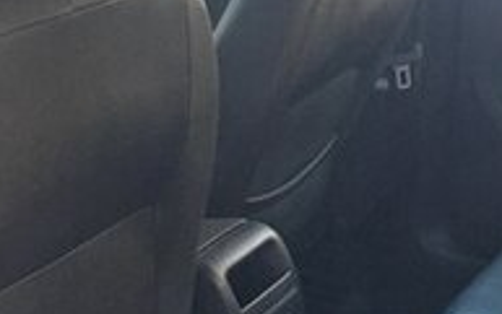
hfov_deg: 25.9
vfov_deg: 16.0
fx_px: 1082
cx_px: 351
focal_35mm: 79
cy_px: 368
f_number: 2.2
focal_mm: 4.15
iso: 250
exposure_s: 1/33
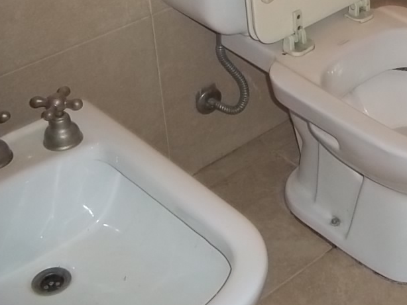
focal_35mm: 75
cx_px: 406
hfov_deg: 24.8
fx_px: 882
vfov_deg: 19.2
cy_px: 18
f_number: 3.1
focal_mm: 6.5
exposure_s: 1/30
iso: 160
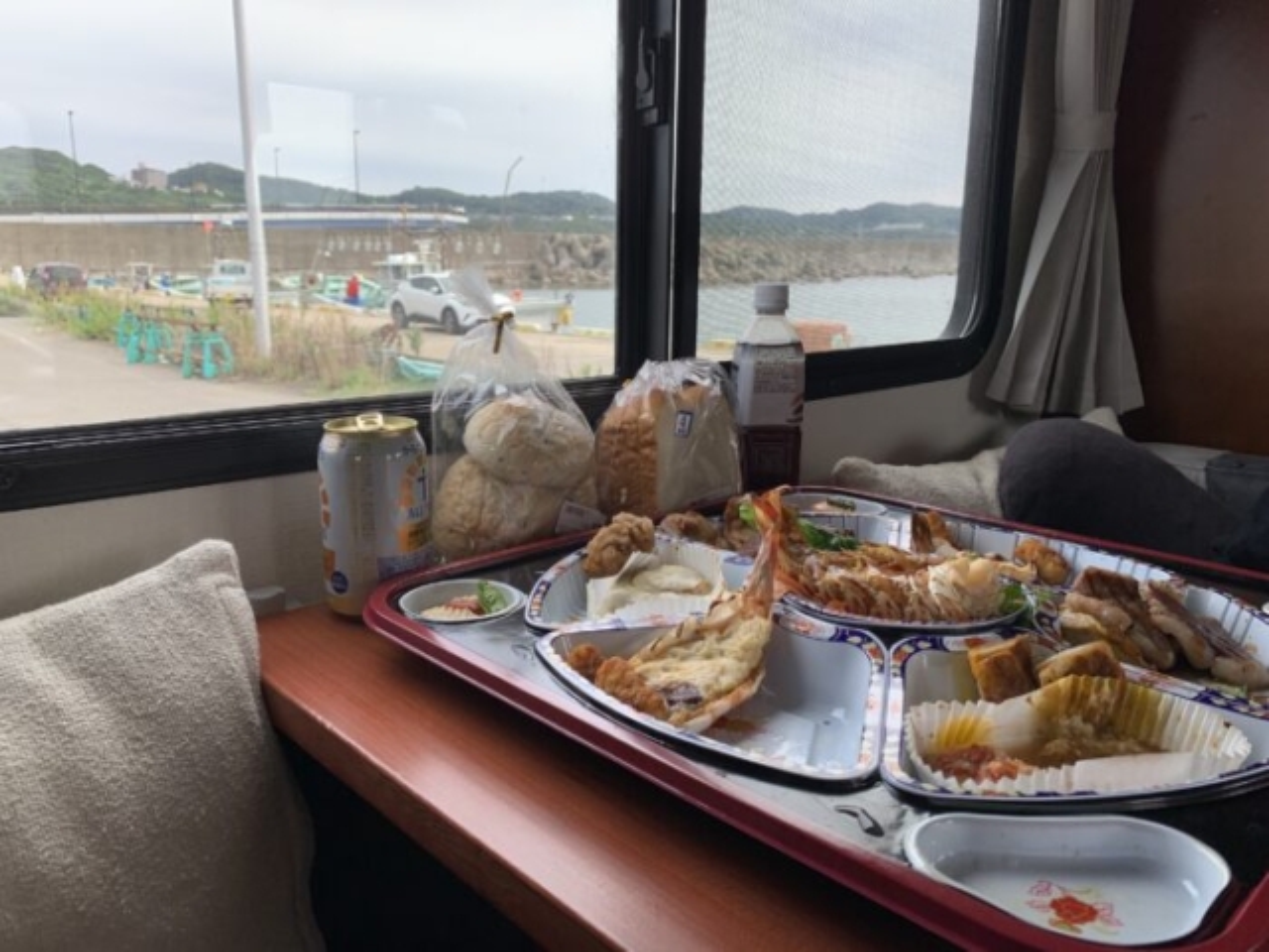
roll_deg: -0.4
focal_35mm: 26
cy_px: 476
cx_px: 634
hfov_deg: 67.3
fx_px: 953
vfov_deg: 53.1
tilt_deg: -10.3
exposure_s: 1/327
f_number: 1.8
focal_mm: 4.25
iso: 25
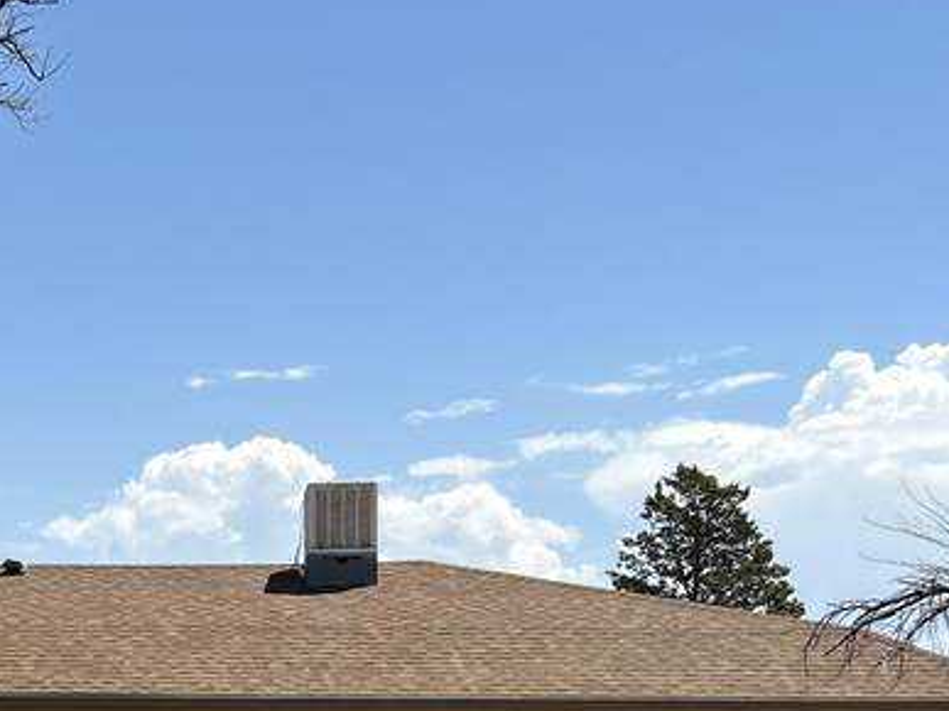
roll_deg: +0.3
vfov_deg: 16.4
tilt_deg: -0.3
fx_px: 2357
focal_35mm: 86
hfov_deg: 22.2
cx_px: 74
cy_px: 873
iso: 50
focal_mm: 5.7
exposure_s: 1/4831
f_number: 1.5
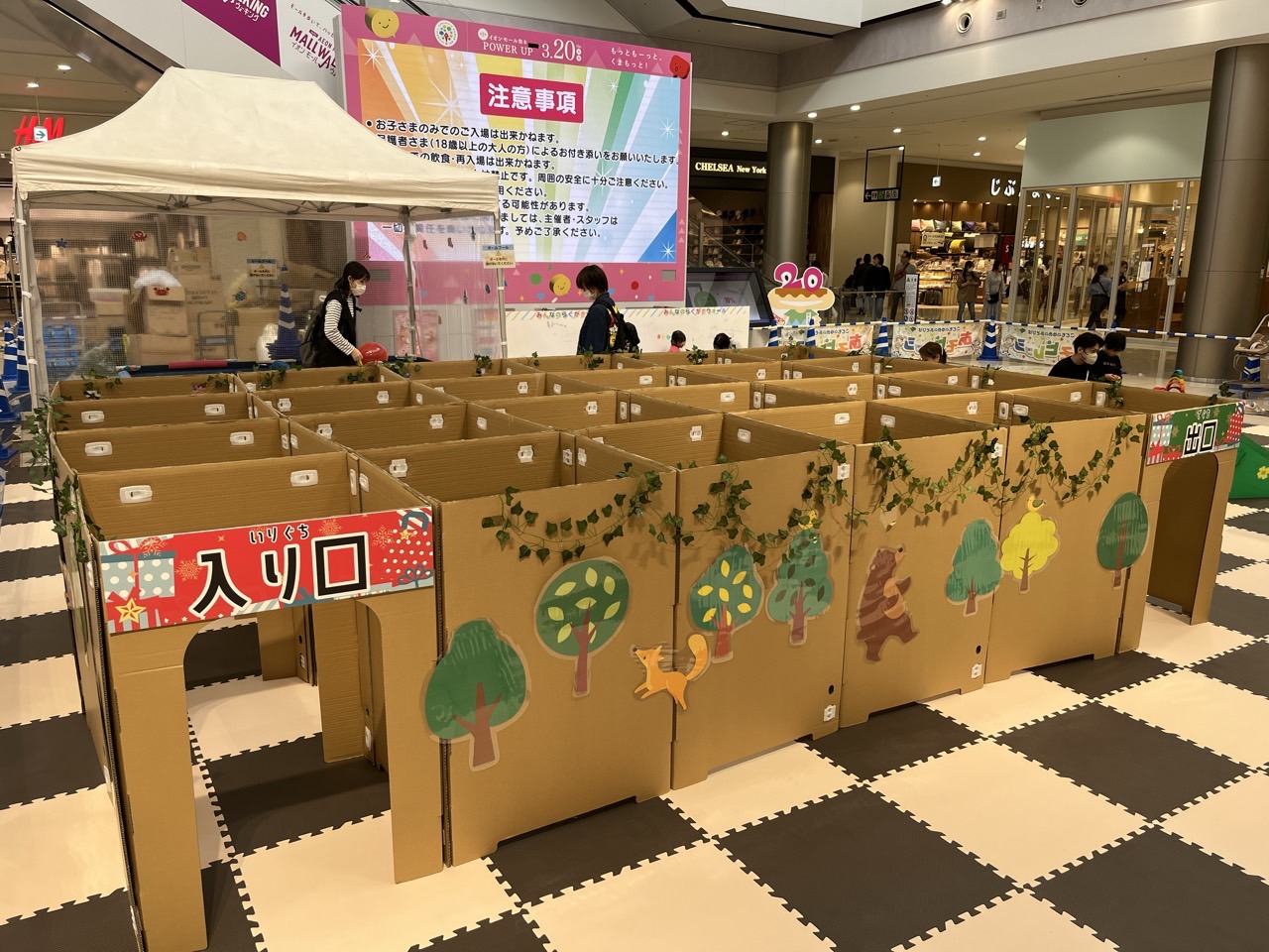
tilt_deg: -14.1
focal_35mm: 26
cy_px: 476
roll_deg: -0.6
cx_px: 634
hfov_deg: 67.3
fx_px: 953
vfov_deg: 53.1
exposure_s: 1/120
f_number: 1.6
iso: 40
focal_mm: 5.1
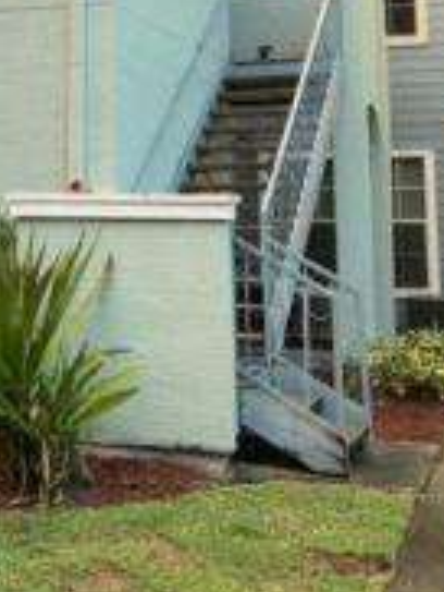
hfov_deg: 18.3
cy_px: 62
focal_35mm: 77
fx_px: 1315
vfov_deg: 24.6
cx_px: -69
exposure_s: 1/40
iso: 25
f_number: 2.2
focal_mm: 4.15
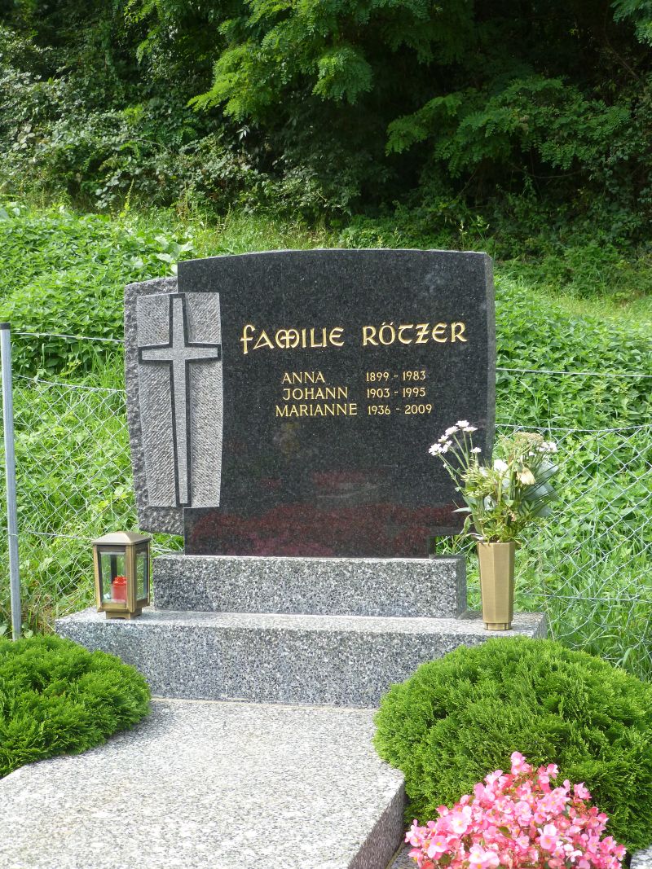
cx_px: 326
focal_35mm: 47
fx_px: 1181
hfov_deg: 30.9
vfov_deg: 40.4
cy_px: 434
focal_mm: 8.5
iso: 125
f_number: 4.2
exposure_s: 1/250
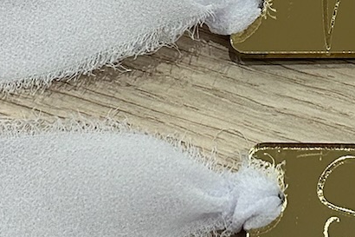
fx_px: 1331
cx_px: 294
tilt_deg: -67.7
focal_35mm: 135
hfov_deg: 15.1
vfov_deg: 10.1
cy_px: 14
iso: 125
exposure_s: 1/100
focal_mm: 5.7
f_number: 1.5
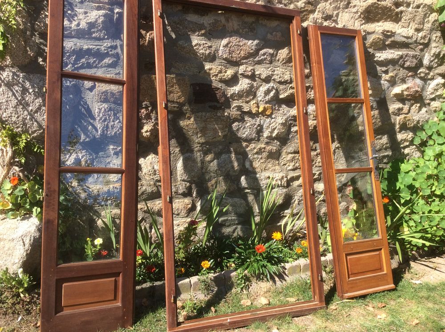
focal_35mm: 32
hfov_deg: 56.9
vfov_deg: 44.1
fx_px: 411
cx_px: 222
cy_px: 166
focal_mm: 3.3
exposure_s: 1/622
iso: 32
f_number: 2.4
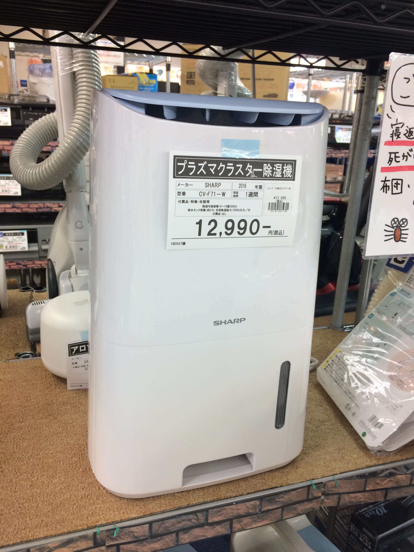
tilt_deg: -18.4
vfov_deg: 61.7
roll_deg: -2.9
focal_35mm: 29
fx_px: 462
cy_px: 276
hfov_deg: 48.2
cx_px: 207
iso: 50
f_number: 2.2
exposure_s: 1/33
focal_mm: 4.15
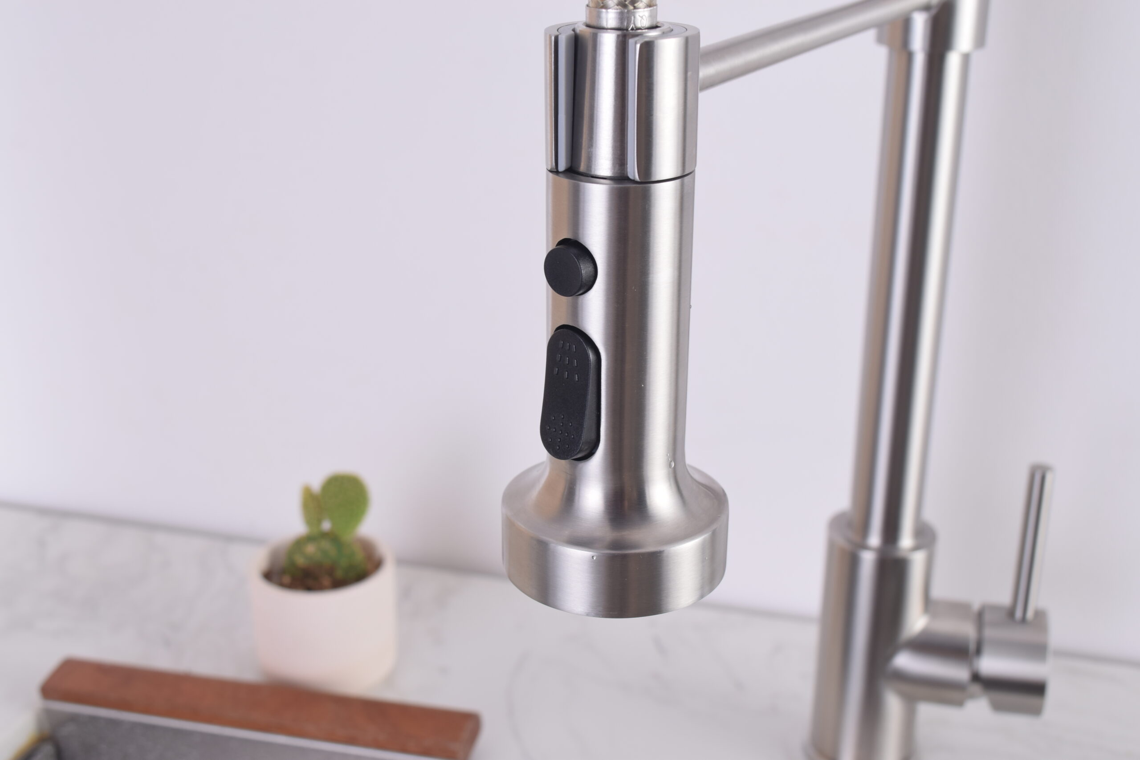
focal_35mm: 46
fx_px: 1472
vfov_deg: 28.9
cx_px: 570
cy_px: 380
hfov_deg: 42.3
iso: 100
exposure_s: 1/160
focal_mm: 31
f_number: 8
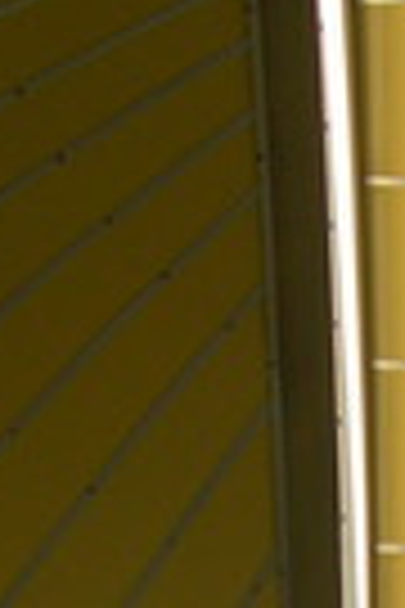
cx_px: 862
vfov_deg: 9.4
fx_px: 3459
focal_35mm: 205
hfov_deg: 6.5
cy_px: 1248
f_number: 2.8
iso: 50
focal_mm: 7.8
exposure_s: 1/245
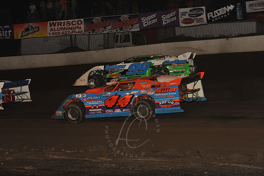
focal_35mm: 100
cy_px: 88
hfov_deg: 20.4
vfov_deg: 13.7
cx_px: 132
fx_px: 733
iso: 1000
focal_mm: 100
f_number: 7.1
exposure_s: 1/320
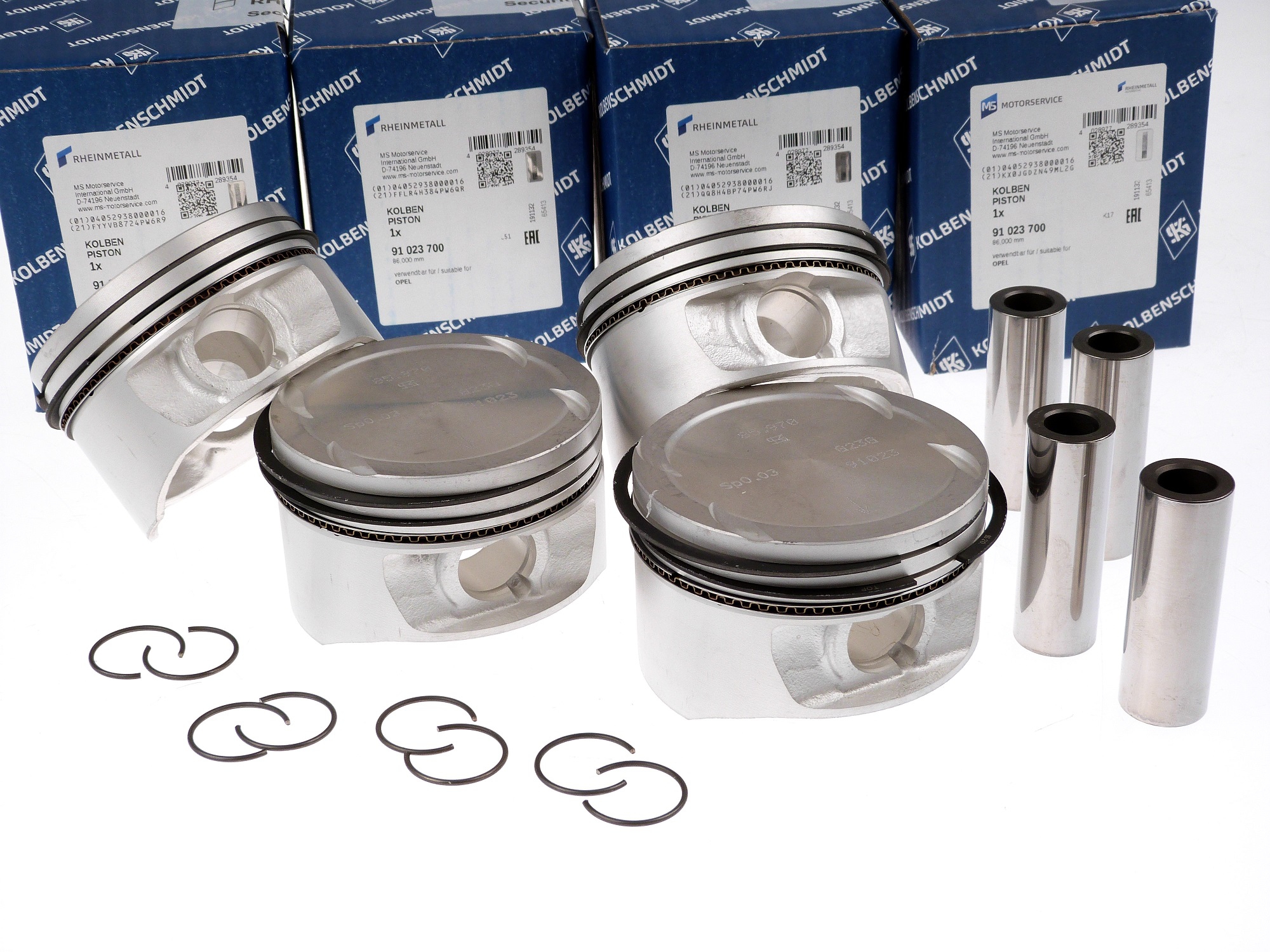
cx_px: 635
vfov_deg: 29.7
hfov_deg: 38.9
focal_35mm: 49
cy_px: 476
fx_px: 1798
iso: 100
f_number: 3.6
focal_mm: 8.7
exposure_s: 1/125
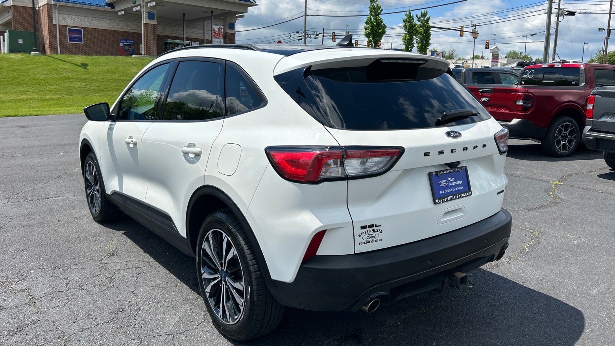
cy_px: 152
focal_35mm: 29
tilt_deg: -8.3
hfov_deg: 66.1
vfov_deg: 40.1
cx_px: 308
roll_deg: -1.5
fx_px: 473
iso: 50
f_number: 1.5
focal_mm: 5.7
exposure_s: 1/5587
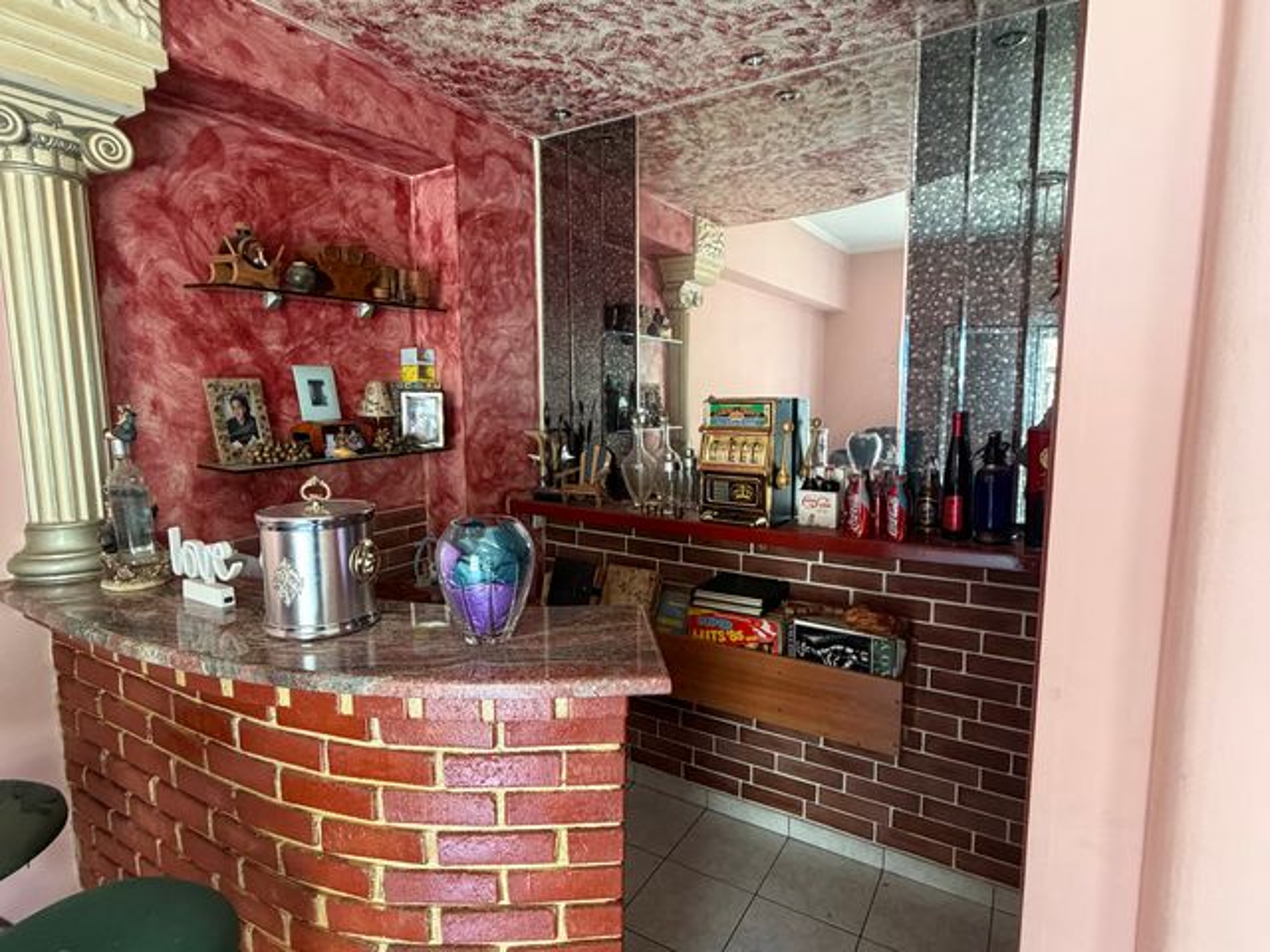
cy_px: 476
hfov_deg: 102.1
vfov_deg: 85.7
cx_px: 635
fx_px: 514
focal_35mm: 14
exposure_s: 1/60
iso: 400
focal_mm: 2.22
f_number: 2.2
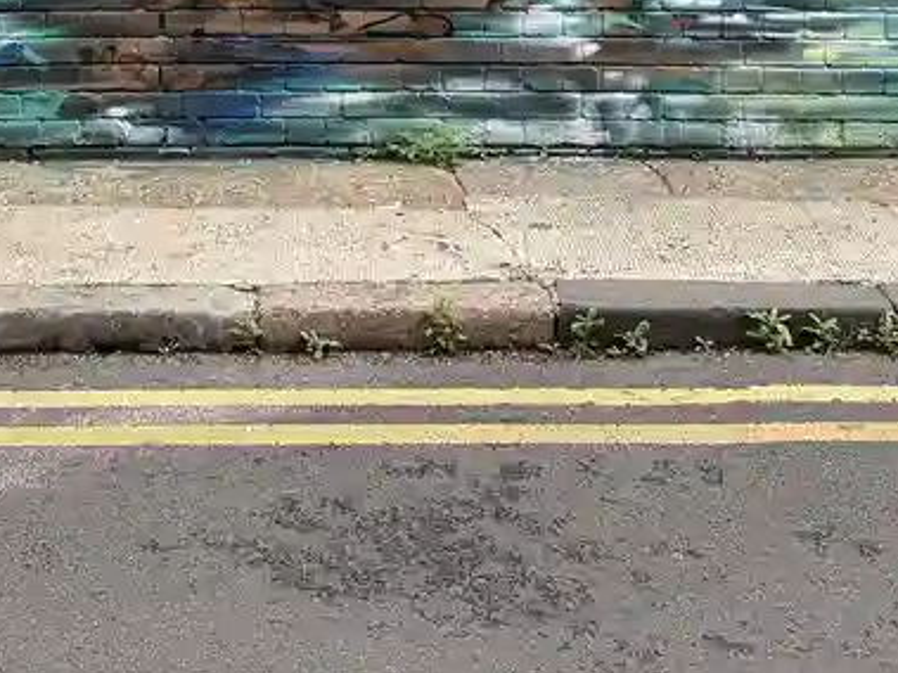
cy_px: -379
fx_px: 1971
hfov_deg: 25.3
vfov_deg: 17.2
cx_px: 197
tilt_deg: +1.0
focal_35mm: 76
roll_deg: +0.2
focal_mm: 6.76
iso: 100
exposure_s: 1/528
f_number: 1.78
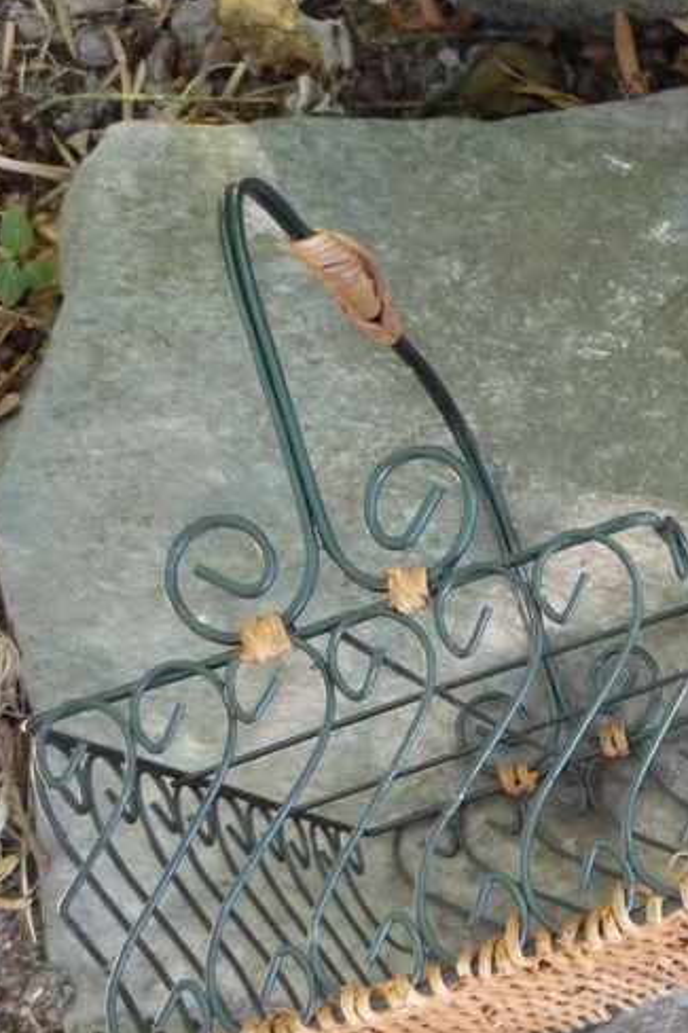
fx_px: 1836
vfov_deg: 31.1
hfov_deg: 19.9
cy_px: 718
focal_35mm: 64
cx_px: 840
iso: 320
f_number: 3.3
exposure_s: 1/30
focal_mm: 5.2
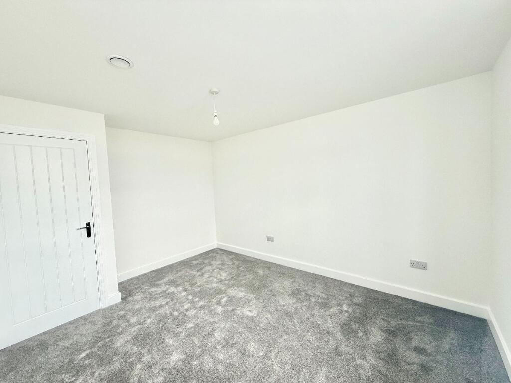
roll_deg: +2.7
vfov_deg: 85.7
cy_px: 192
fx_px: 207
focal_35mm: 14
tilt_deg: -3.2
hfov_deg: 102.1
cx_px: 256
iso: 50
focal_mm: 2.22
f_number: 2.2
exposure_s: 1/111
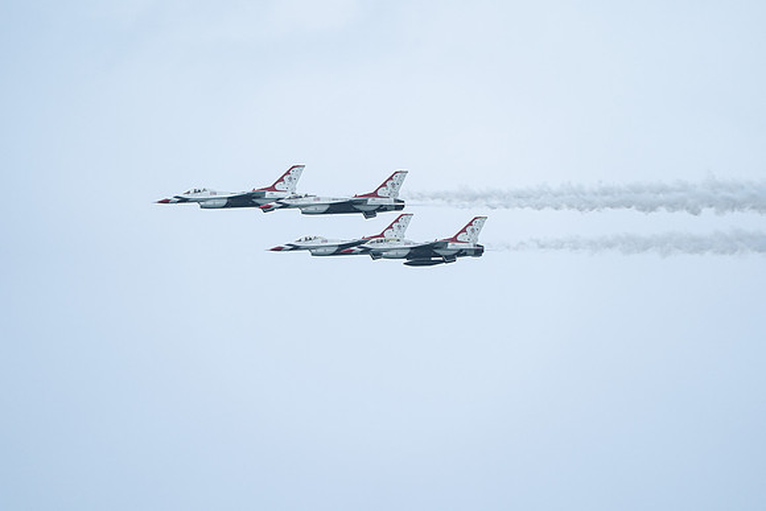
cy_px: 256
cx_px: 383
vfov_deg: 3.4
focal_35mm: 400
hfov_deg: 5.2
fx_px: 8513
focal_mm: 400
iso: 640
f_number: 9
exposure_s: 1/1250
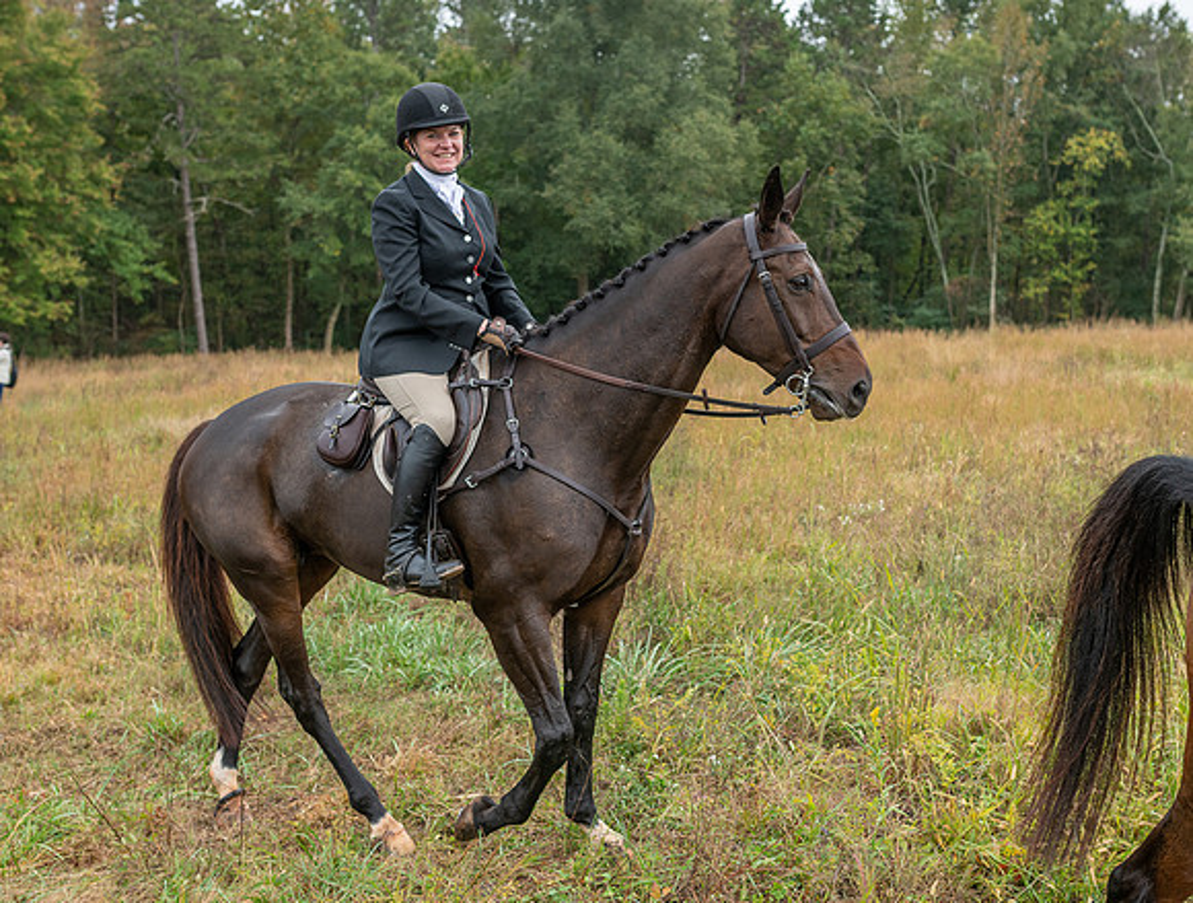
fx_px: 1526
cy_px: 454
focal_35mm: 44
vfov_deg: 33.0
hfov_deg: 42.7
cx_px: 634
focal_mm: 35
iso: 200
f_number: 3.5
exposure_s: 1/500
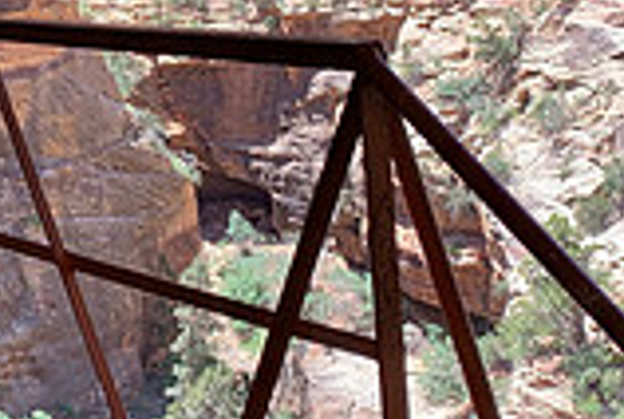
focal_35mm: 99
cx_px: -142
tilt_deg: -3.7
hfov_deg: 19.3
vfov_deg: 13.5
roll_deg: +1.3
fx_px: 1719
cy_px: -101
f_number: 1.8
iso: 25
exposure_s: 1/305
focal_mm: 4.25
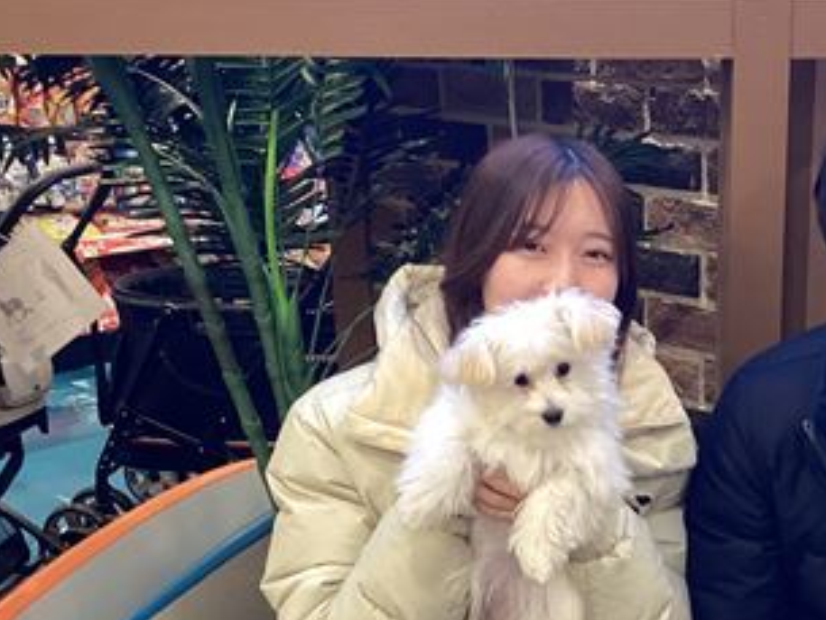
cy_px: 430
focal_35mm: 61
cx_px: 669
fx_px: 1456
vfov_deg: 23.9
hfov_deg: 30.8
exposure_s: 1/60
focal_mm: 3.3
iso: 100
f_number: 2.4
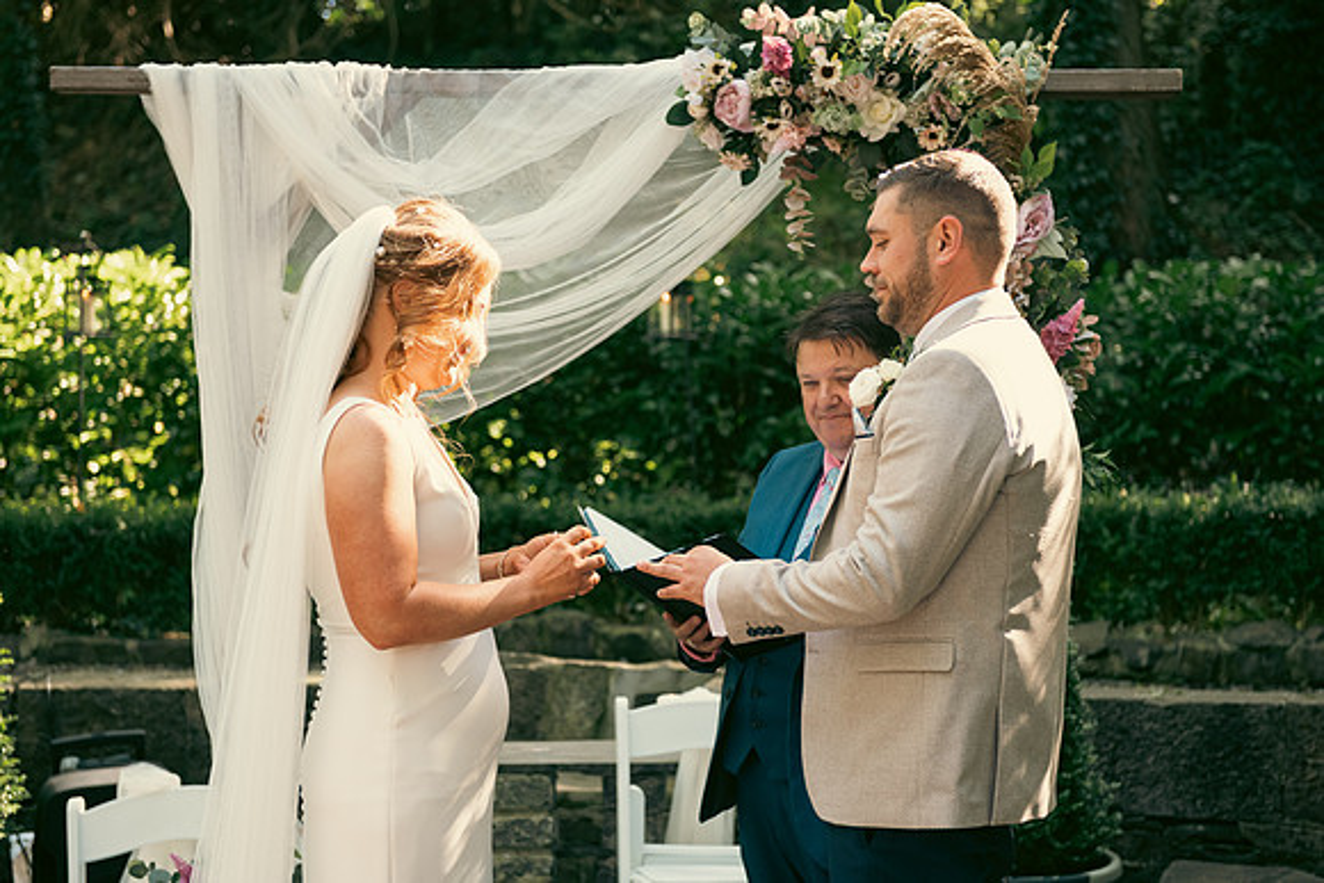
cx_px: 662
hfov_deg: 32.4
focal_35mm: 62
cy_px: 442
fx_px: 2281
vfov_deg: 21.9
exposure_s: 1/160
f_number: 3.5
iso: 320
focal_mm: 62
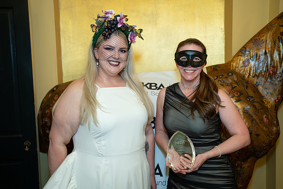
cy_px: 94
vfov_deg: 37.9
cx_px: 142
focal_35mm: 35
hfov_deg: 54.4
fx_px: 275
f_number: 3.2
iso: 800
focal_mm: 35
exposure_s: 1/100
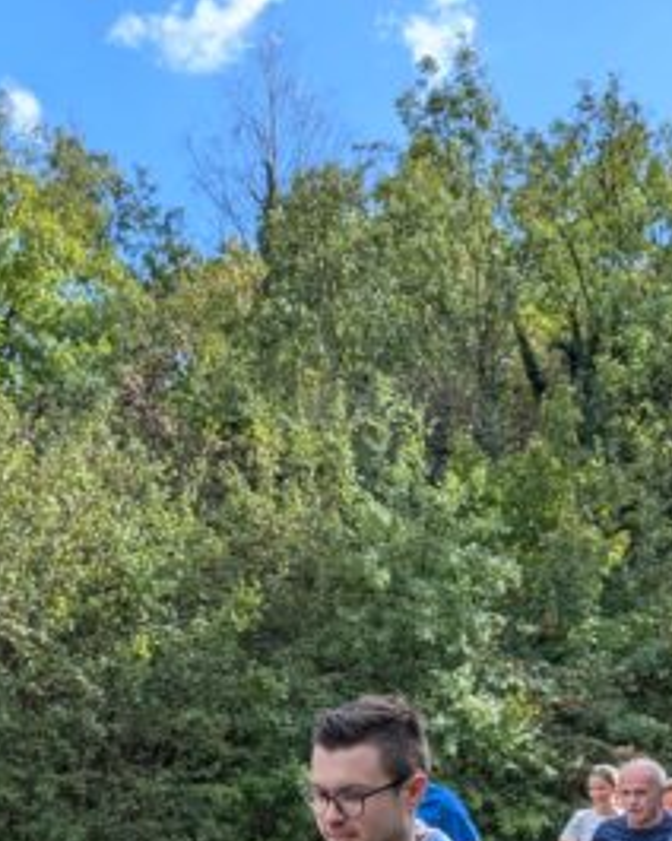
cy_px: 914
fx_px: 1691
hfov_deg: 22.4
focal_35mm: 68
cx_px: 238
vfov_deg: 25.9
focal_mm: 6.9
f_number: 1.68
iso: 18
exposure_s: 1/715
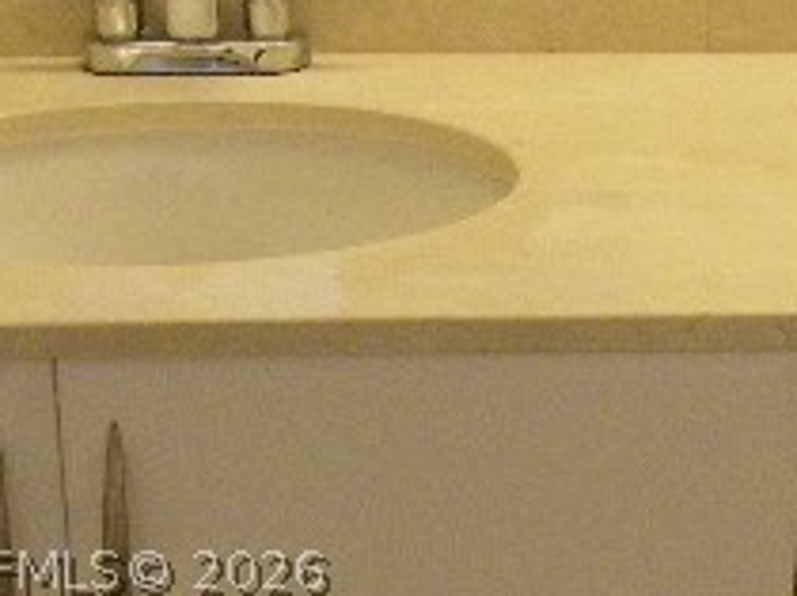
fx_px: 2668
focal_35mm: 116
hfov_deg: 16.7
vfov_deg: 12.6
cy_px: 569
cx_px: 782
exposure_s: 1/50
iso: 640
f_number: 3.5
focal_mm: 6.3
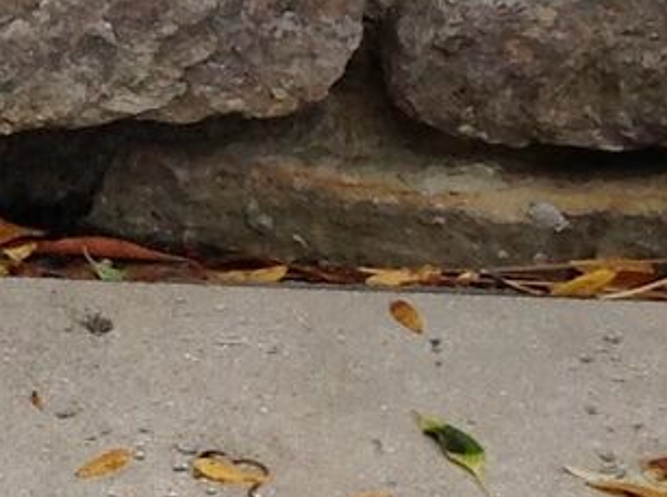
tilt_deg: -28.9
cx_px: -819
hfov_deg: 8.1
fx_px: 4385
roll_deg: +2.6
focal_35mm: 228
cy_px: 213
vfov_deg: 6.5
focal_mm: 4.28
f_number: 2.4
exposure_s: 1/40
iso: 50
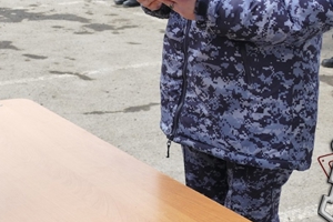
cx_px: 13
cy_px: -24
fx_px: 879
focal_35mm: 95
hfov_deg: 20.9
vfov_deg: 14.1
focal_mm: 13.7
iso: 125
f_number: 3.1
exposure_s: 1/500
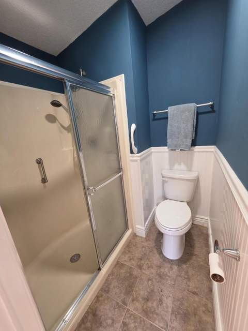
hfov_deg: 89.9
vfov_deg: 106.2
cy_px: 166
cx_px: 124
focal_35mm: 13
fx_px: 124
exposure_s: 1/60
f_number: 1.9
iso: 250
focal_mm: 2.2
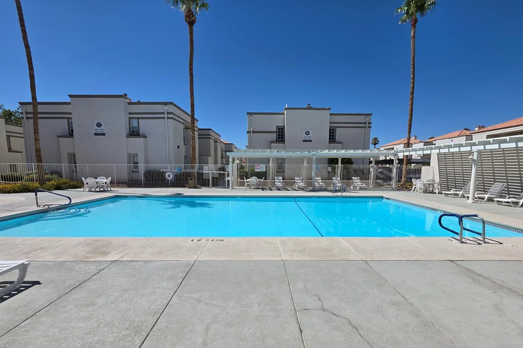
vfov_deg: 81.0
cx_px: 262
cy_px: 191
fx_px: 203
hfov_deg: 104.3
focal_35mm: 14
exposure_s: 1/4865
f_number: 1.9
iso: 40
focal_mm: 2.2
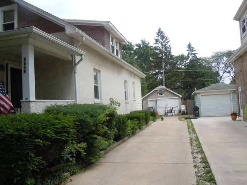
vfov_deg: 46.8
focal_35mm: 30
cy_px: 92
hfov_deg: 60.0
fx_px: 214
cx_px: 124
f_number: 3.5
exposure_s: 1/640
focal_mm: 5.4
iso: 100
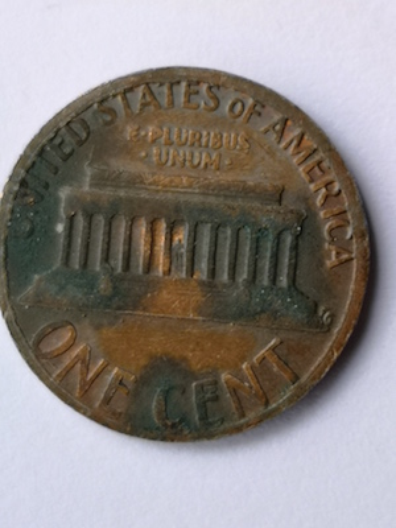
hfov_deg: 13.2
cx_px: 198
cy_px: 264
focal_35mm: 112
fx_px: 1708
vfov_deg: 17.6
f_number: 1.8
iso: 50
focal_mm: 5.58
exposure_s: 1/109
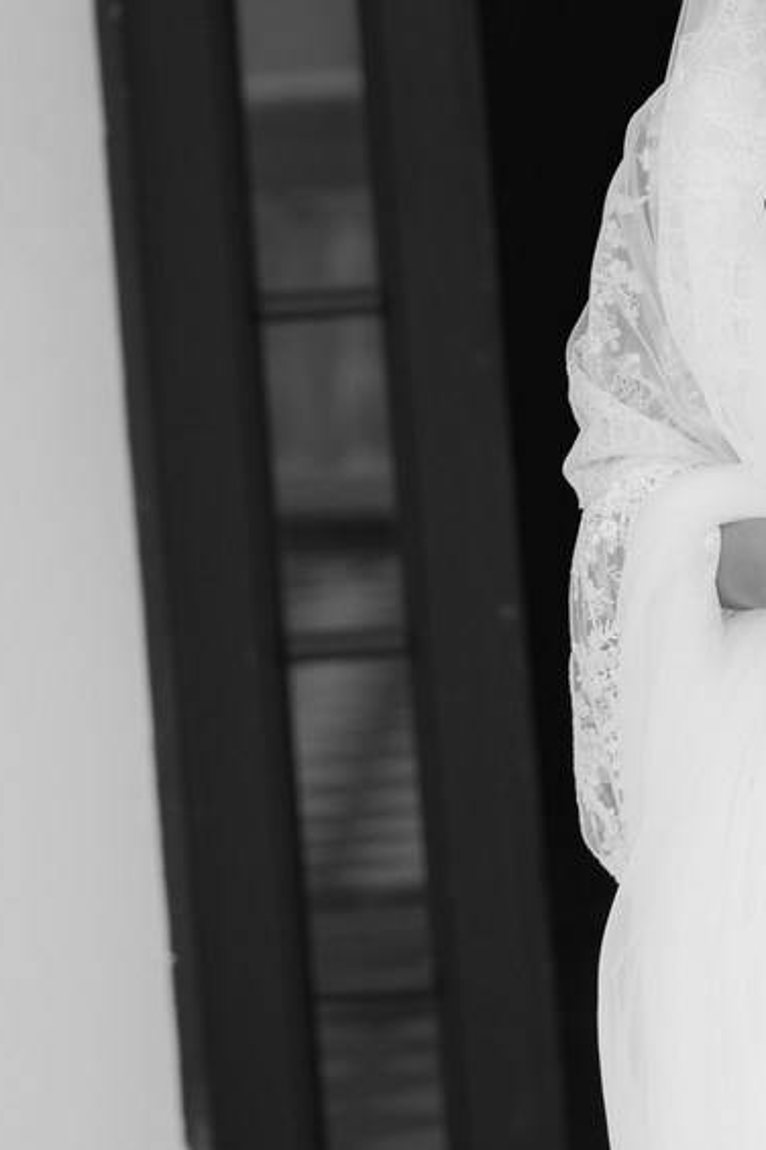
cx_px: 618
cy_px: 130
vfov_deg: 9.0
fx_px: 7245
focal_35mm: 227
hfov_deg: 6.0
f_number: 2.2
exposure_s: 1/320
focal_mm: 50
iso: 160
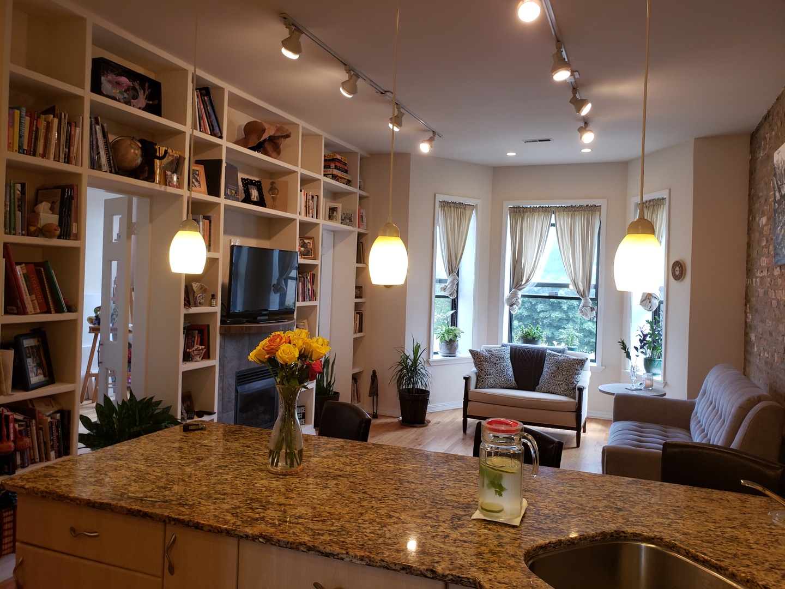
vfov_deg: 53.1
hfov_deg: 67.3
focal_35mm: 26
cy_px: 294
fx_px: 590
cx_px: 392
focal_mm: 4.3
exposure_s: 1/60
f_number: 2.4
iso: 100
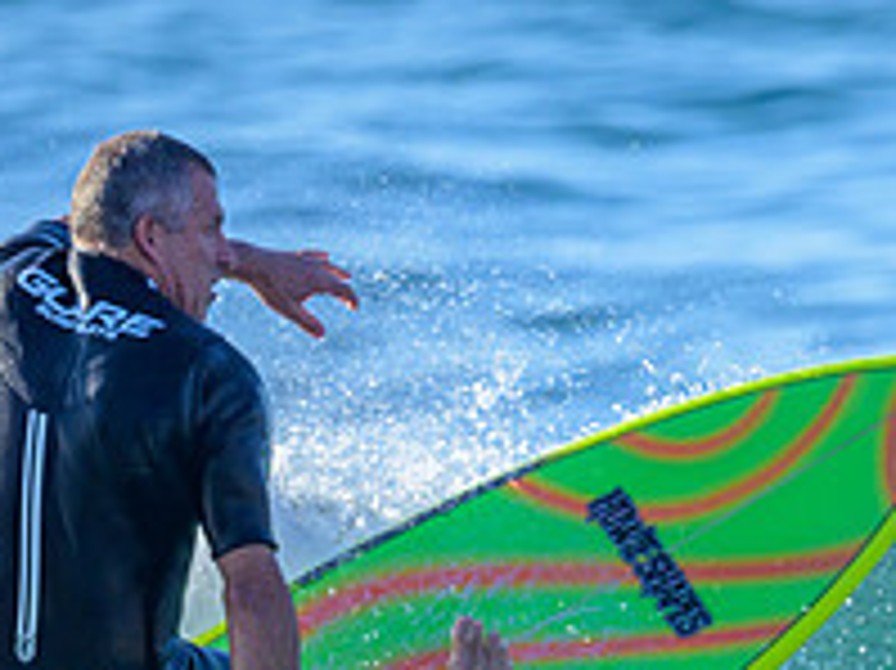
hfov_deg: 0.9
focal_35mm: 2243
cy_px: 816
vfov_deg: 0.7
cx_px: 558
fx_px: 58023
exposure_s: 1/2000
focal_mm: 800
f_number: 6.3
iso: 1100
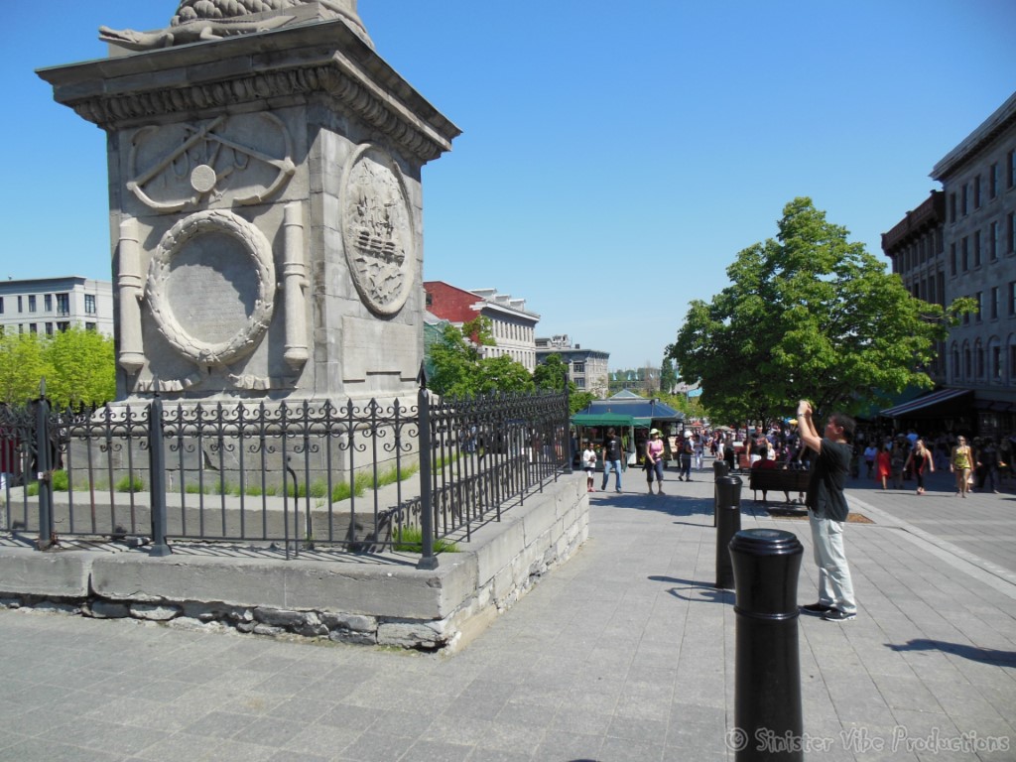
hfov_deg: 69.4
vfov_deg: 54.9
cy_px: 381
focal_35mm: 25
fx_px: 734
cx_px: 508
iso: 125
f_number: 3.2
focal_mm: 4.5
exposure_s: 1/1500
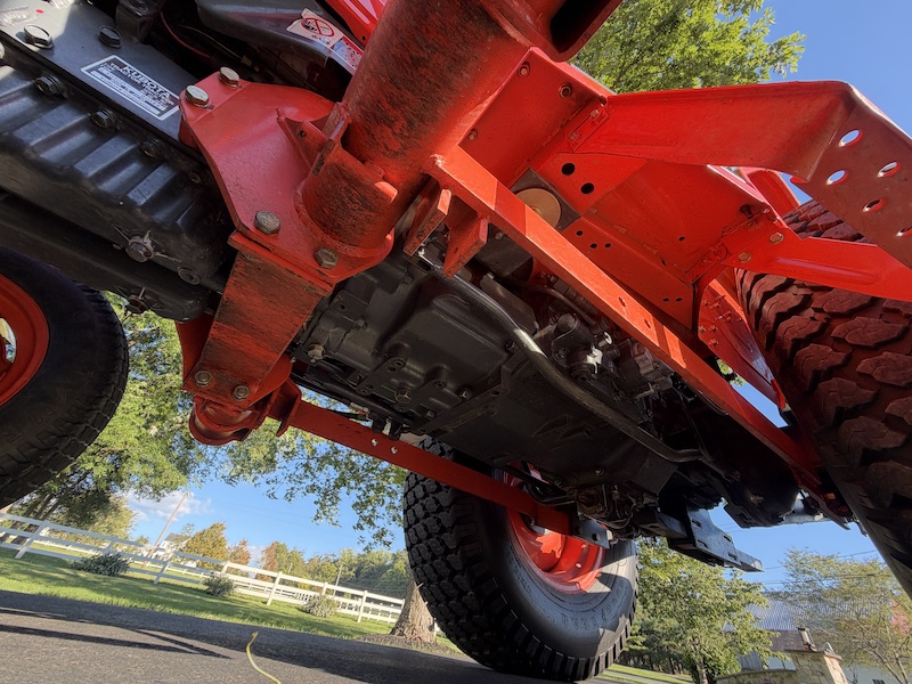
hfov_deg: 102.1
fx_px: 369
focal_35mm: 14
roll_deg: -9.3
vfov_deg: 85.7
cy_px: 342
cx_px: 456
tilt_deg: +39.8
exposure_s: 1/121
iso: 64
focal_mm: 2.22
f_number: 2.2
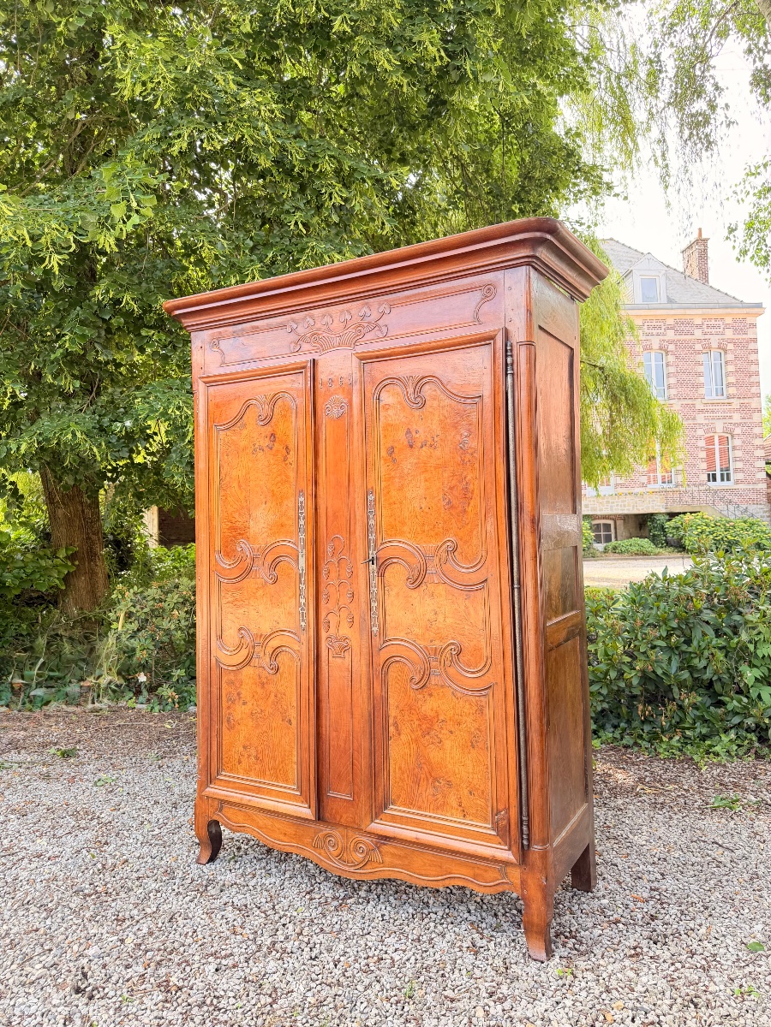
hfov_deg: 56.8
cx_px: 386
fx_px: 713
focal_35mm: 24
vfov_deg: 71.6
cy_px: 514
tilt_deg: +1.9
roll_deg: +1.9
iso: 80
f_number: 1.78
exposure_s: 1/191
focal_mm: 6.76
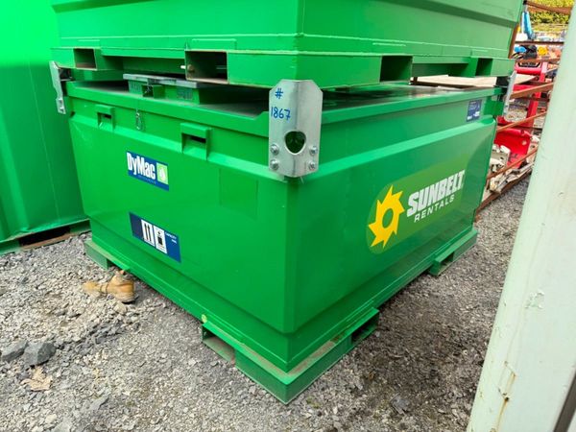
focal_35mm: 24
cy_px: 216
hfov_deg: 71.6
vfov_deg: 56.8
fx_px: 399
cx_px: 288
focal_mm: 6.76
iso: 80
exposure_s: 1/750
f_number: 1.78
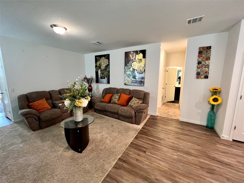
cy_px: 92
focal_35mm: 13
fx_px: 92
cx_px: 122
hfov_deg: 106.2
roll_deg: -0.2
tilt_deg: -8.6
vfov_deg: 89.9
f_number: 1.8
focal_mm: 1.57
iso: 500
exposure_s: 1/60
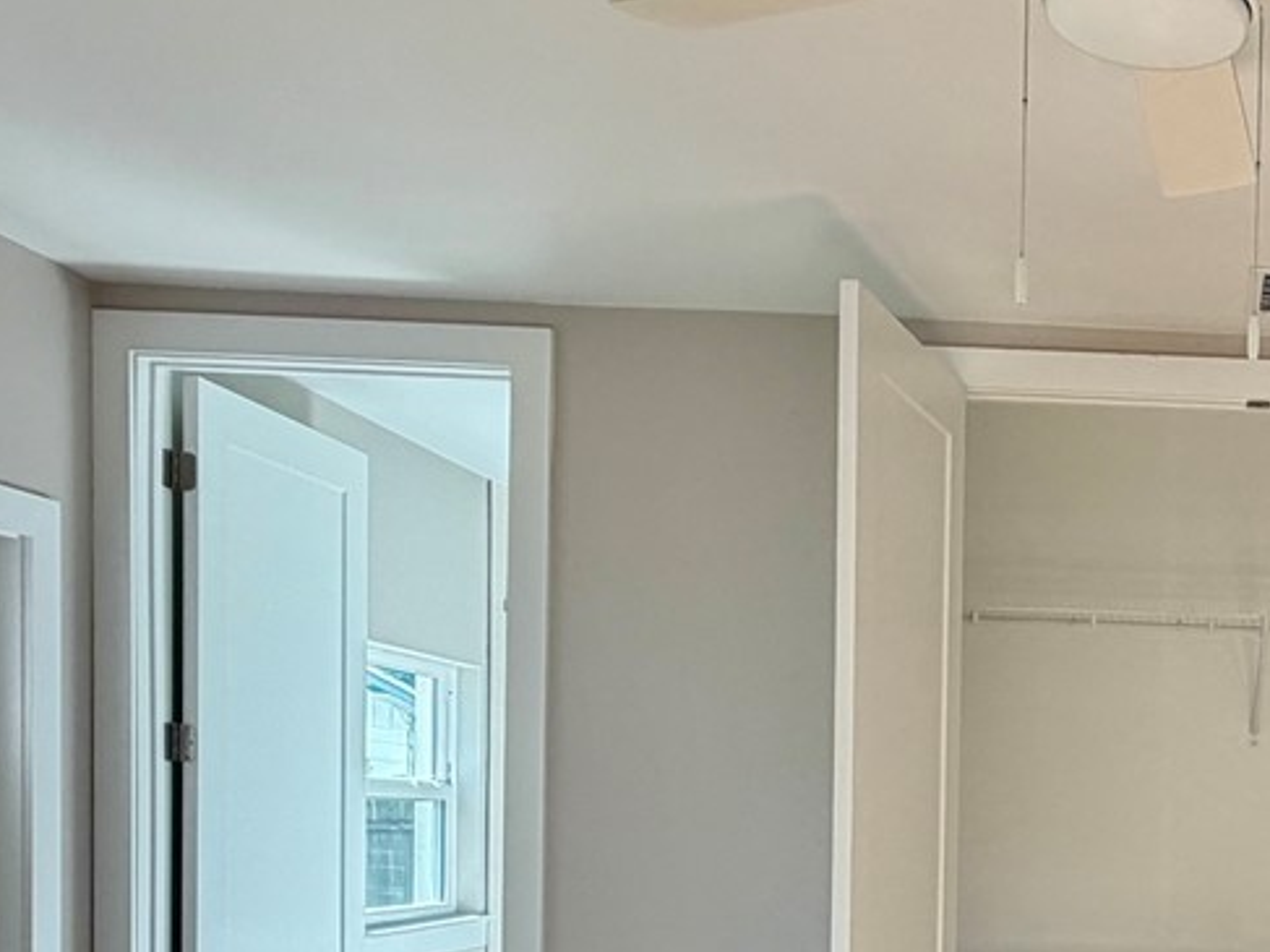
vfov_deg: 29.9
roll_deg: -0.8
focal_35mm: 46
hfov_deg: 36.8
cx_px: 1280
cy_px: 895
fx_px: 1687
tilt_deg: -1.4
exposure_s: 1/121
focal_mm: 2.22
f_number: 2.2
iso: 200
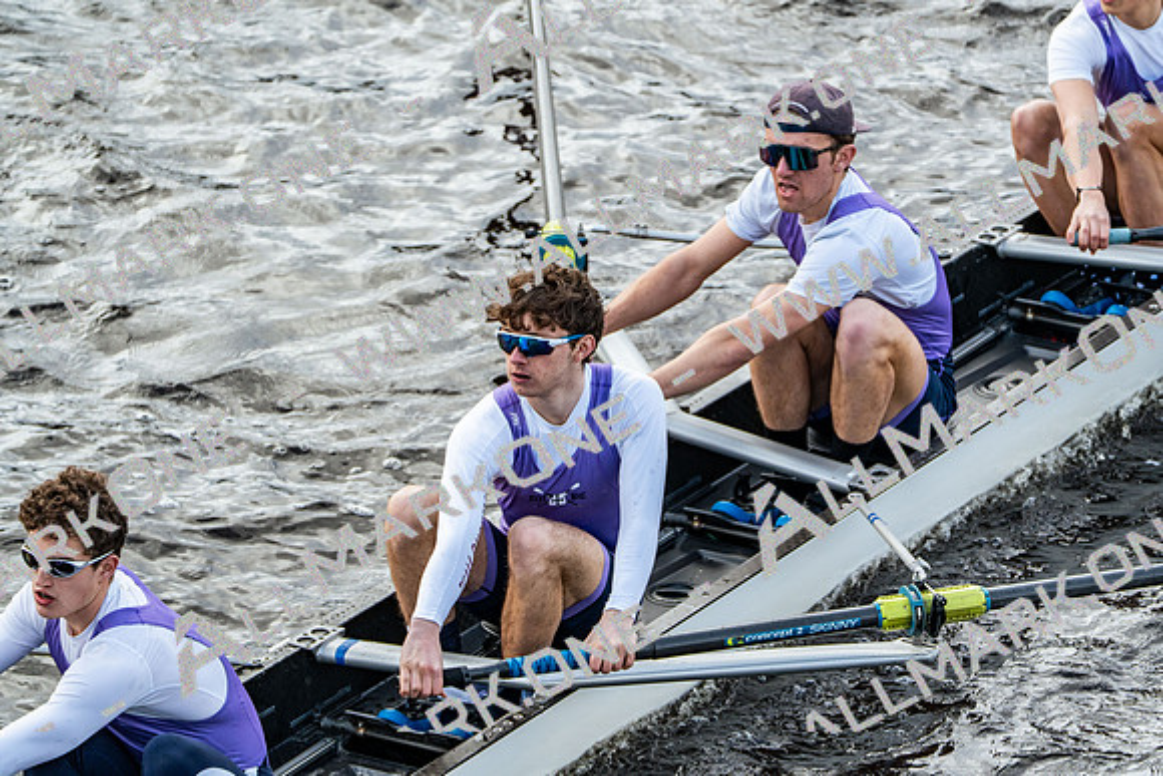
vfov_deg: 2.9
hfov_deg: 4.4
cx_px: 582
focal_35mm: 470
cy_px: 388
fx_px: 15186
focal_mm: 470
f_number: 6.3
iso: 1250
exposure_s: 1/1250
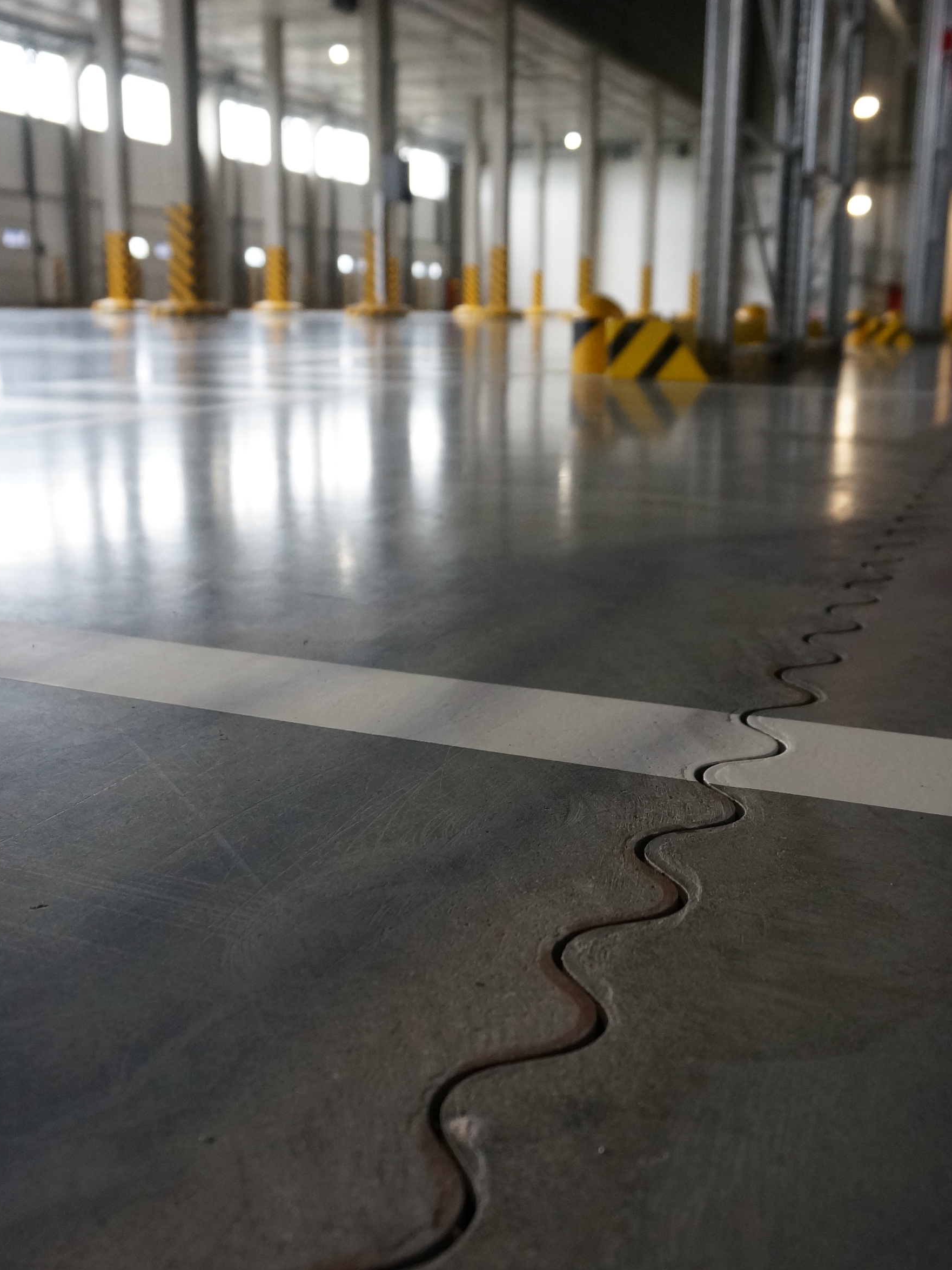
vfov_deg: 52.6
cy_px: 631
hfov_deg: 40.6
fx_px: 1283
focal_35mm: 35
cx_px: 541
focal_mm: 16
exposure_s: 1/60
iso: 1000
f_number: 4
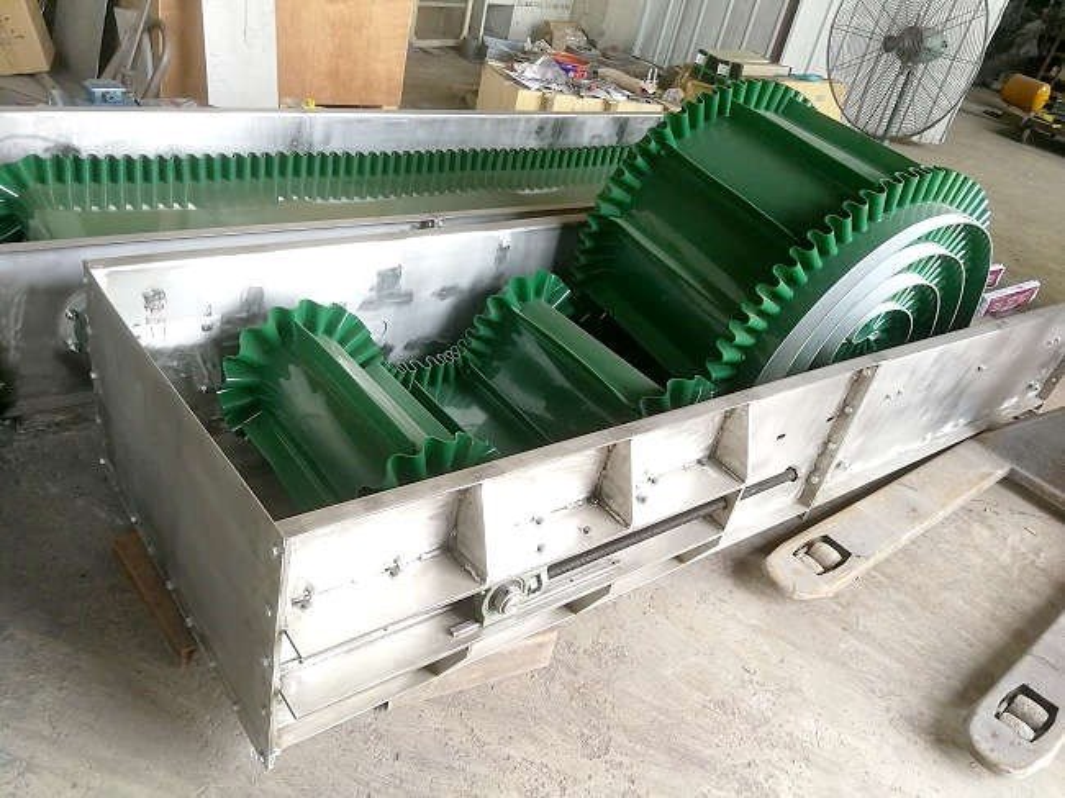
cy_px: 399
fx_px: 830
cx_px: 532
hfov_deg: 65.3
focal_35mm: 27
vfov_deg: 51.3
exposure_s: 1/50
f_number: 2.2
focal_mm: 3.95
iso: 200
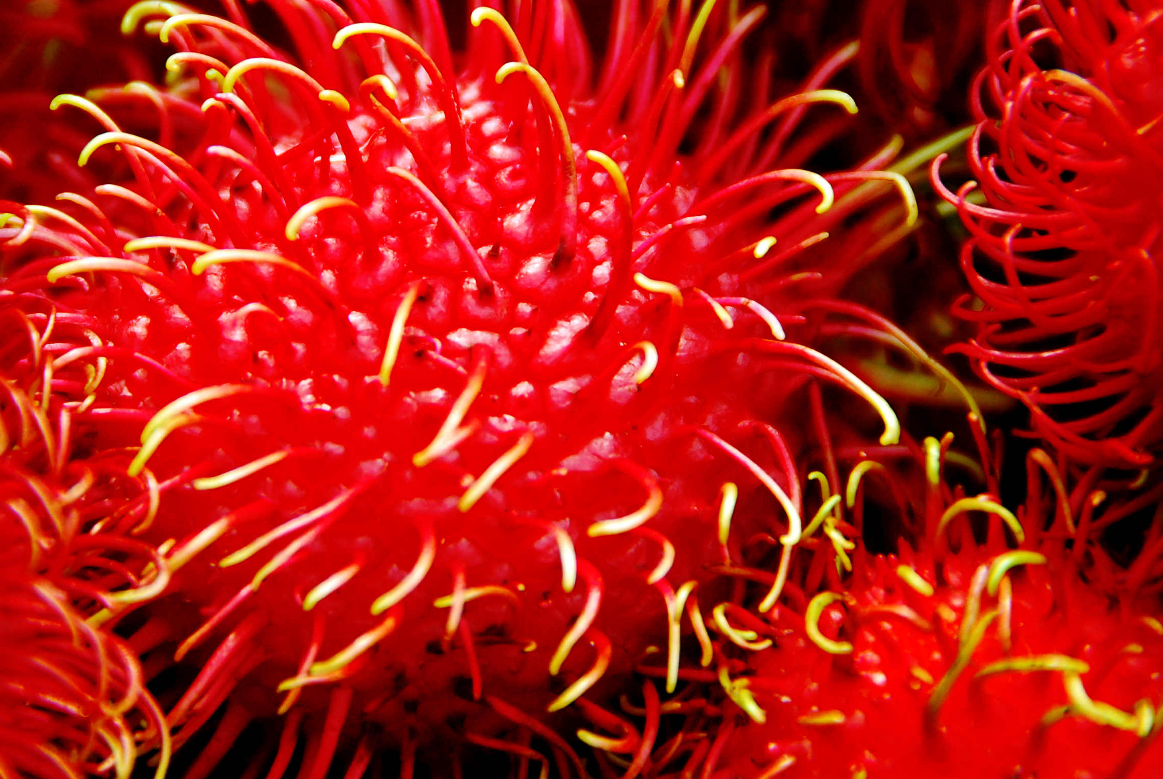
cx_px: 448
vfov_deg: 2.7
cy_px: 245
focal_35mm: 507
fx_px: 16400
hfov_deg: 4.1
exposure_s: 1/160
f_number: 5.6
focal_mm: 200
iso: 400
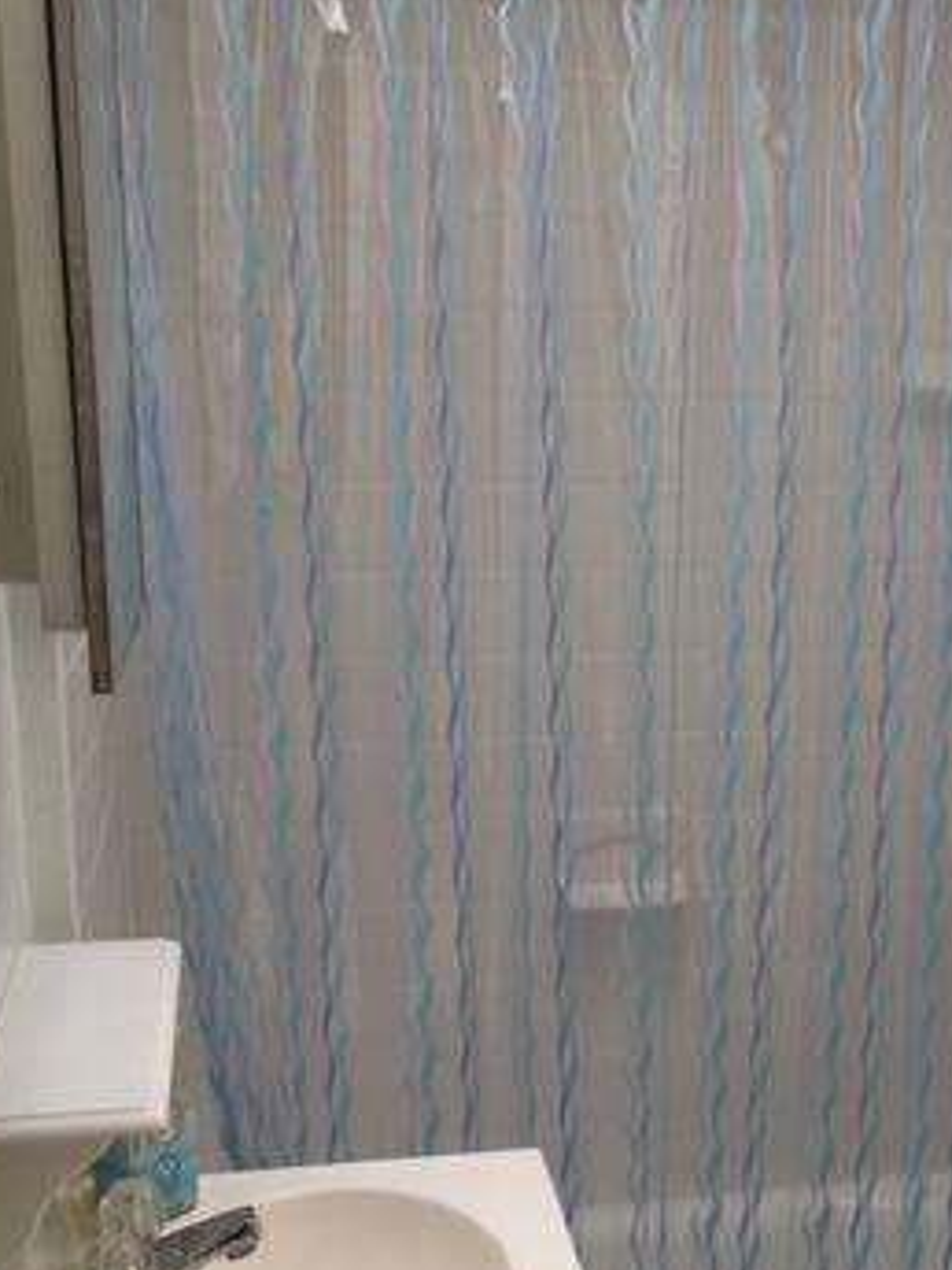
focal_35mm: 54
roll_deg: -0.4
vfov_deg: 35.4
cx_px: 716
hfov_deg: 26.7
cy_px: 790
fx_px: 1980
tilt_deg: -11.6
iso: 40
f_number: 2.2
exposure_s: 1/120
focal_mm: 4.15
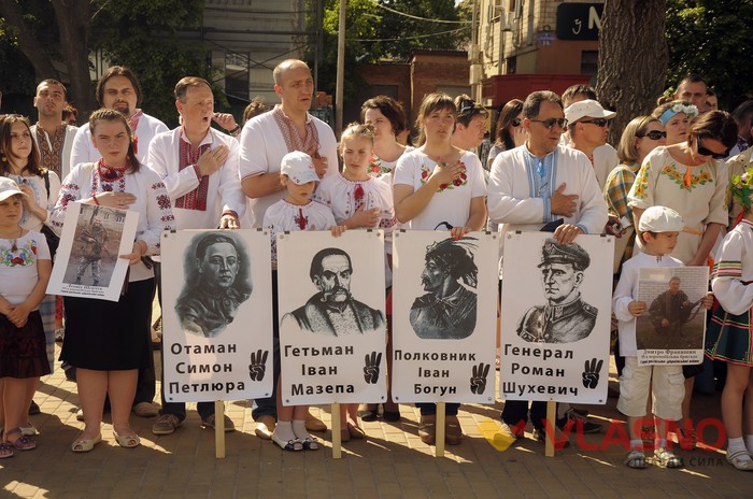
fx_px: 1409
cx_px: 376
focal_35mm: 68
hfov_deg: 29.9
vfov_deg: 20.1
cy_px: 250
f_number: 7.1
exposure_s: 1/200
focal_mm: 45
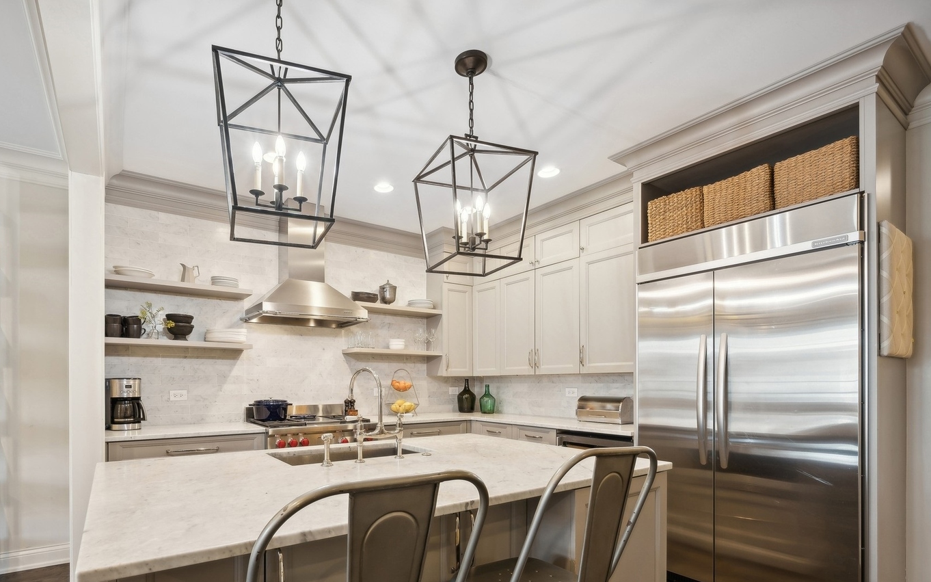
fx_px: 431
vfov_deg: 67.4
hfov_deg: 93.5
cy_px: 347
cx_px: 389
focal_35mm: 17
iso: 100
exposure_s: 1/2
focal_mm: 14
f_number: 10
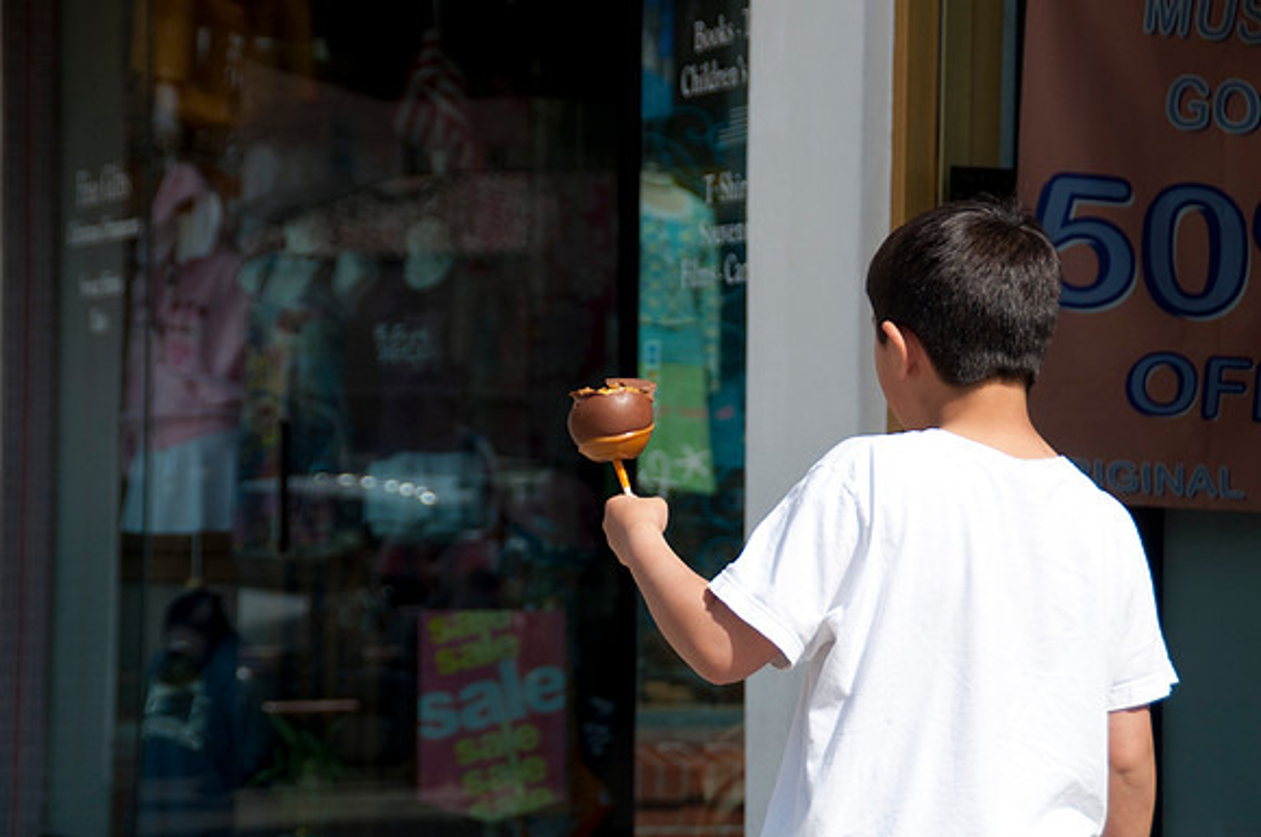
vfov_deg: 10.7
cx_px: 630
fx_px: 4460
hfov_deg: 16.1
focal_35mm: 128
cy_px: 418
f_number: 5.6
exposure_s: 1/1000
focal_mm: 85
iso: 220
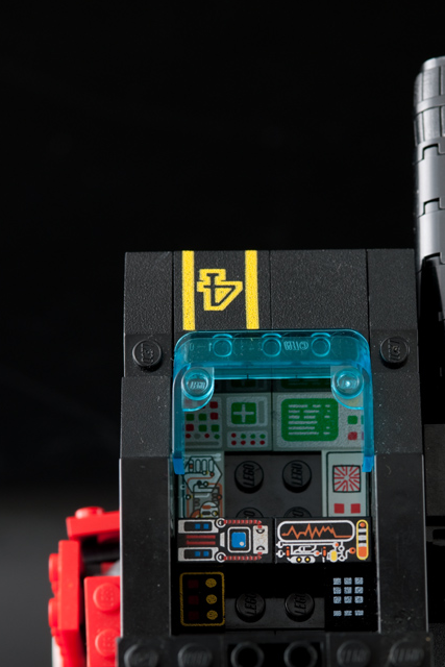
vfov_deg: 12.5
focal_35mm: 164
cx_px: 324
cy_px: 498
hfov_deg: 8.4
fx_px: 3039
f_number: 11
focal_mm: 105
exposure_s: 1/60
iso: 100
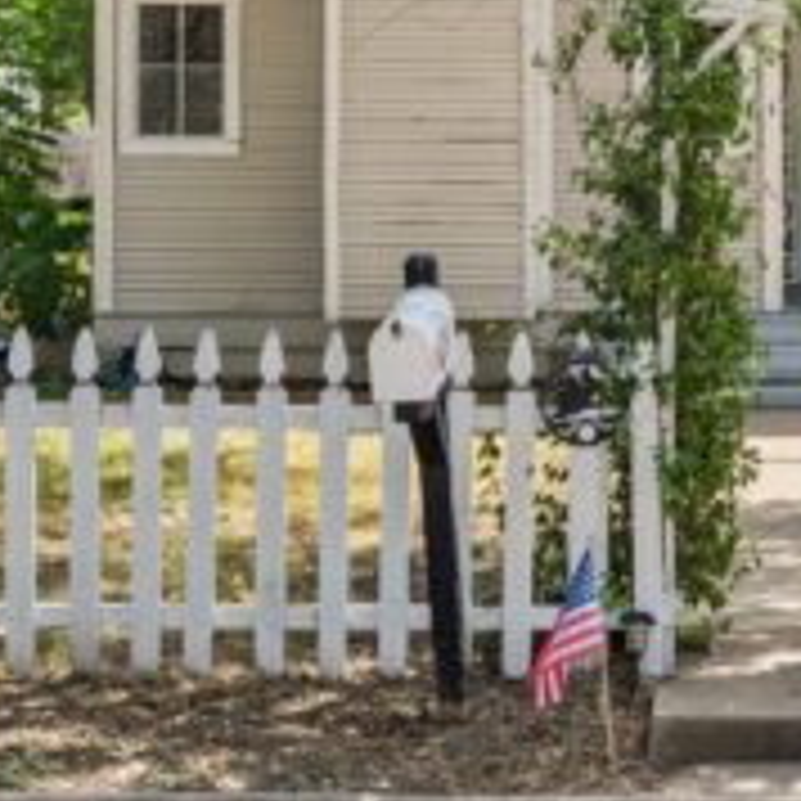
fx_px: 2696
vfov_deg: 16.5
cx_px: 788
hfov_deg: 16.6
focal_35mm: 103
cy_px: -4
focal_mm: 24
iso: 400
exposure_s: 1/320
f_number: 8
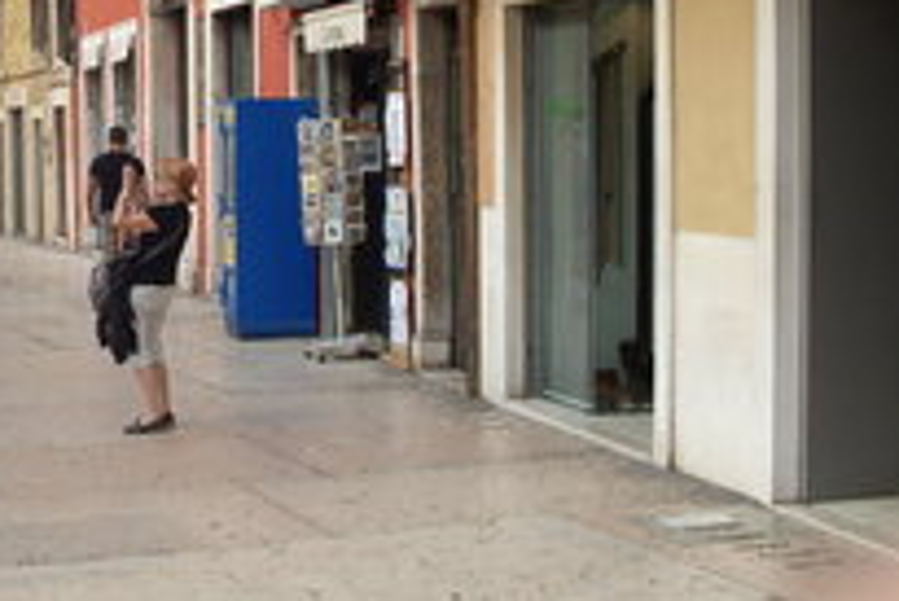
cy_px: 219
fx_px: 1924
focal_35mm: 77
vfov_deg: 17.7
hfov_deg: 25.5
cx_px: 88
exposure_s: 1/125
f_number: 8.4
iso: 80
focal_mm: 6.3
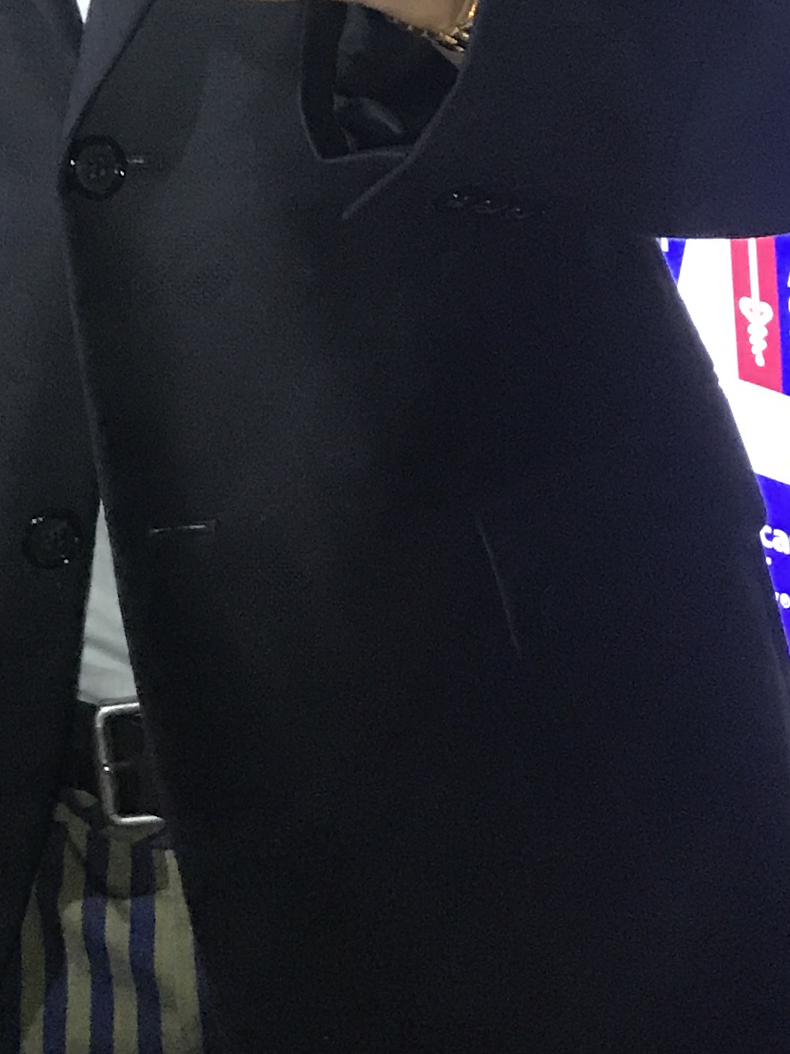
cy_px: -358
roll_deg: +3.3
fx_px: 2891
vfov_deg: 19.0
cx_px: -210
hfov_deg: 14.9
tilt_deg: -1.3
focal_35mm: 95
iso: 80
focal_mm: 3.99
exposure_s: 1/15
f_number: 1.8
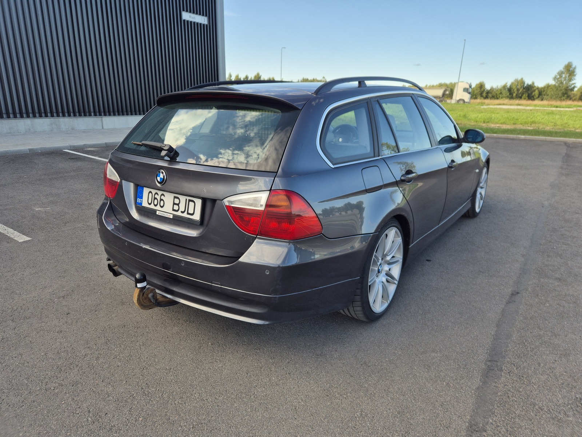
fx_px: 387
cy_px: 218
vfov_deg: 58.9
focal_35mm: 23
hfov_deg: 73.9
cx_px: 291
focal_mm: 5.4
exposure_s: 1/714
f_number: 1.8
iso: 25
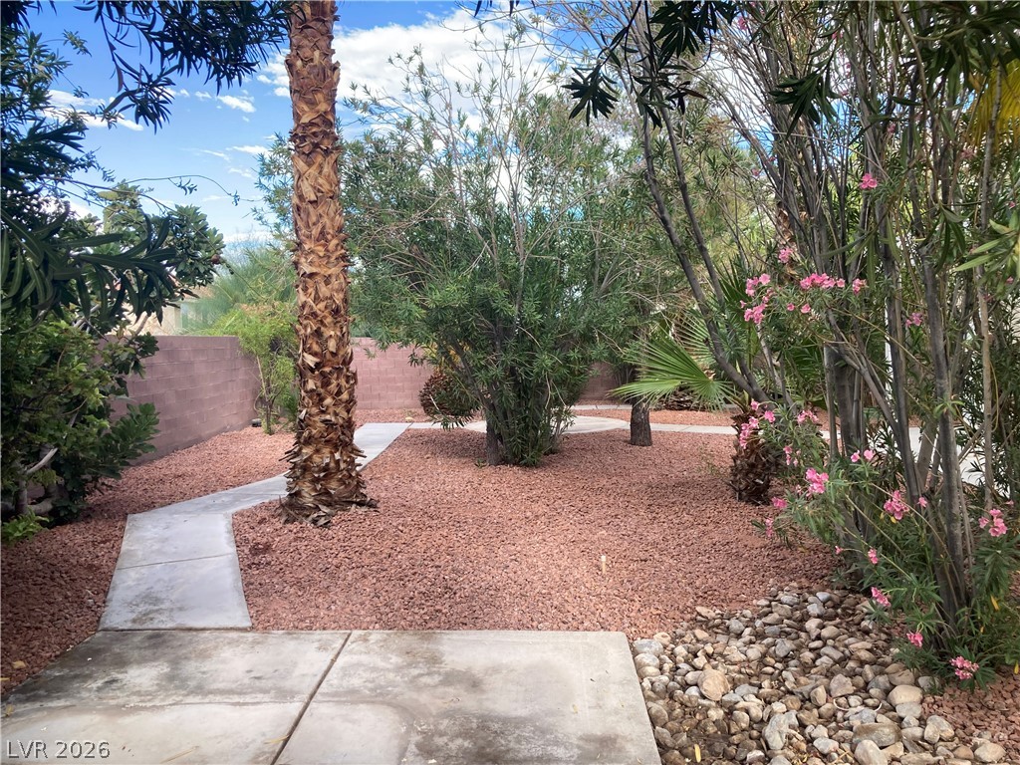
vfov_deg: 49.7
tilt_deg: -2.1
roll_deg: +1.3
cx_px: 510
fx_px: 825
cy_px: 382
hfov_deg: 63.4
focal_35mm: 28
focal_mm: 3.99
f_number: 1.8
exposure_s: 1/250
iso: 20
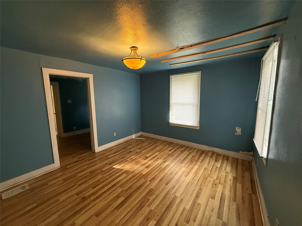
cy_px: 113
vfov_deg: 85.7
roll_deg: +0.9
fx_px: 122
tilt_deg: -6.5
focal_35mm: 14
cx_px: 151
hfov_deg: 102.1
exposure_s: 1/120
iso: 640
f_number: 2.2
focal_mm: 2.22
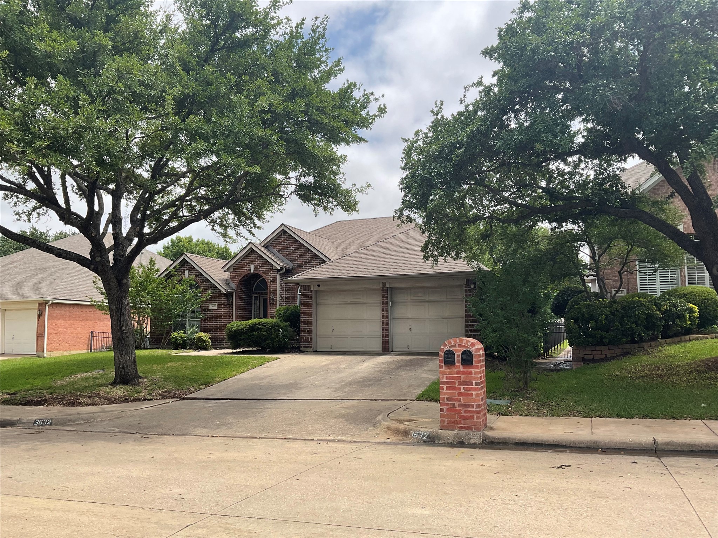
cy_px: 269
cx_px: 359
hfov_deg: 61.7
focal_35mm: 29
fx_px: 602
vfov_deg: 48.2
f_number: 1.8
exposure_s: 1/1534
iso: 16
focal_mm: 3
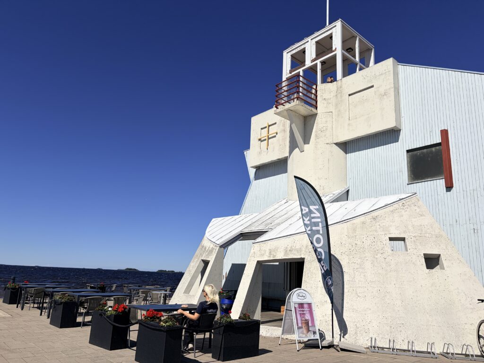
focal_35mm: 26
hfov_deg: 67.3
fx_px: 364
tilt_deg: +13.1
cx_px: 242
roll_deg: -1.9
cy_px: 182
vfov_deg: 53.1
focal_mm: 5.96
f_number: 1.6
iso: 50
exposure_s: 1/10101
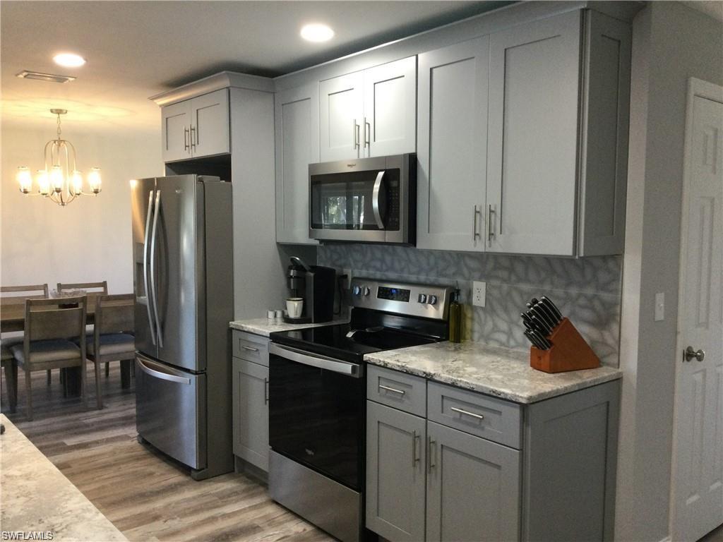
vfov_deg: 45.4
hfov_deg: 58.4
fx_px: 647
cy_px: 271
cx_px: 362
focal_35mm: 31
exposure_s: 1/30
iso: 125
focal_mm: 3.3
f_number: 2.4
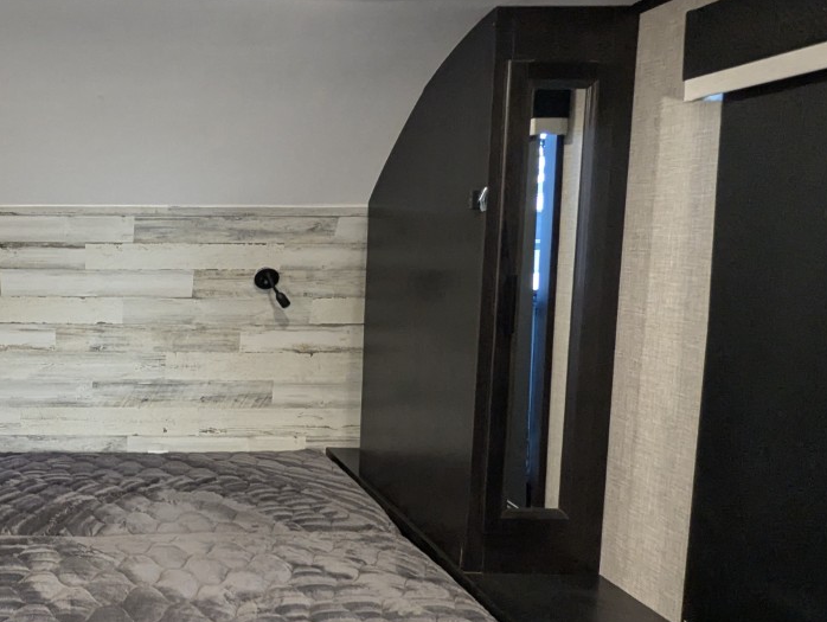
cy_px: 312
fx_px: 765
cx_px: 97
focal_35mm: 32
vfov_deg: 44.2
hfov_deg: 50.9
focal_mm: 2.35
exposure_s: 1/56.3
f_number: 2.2
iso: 320
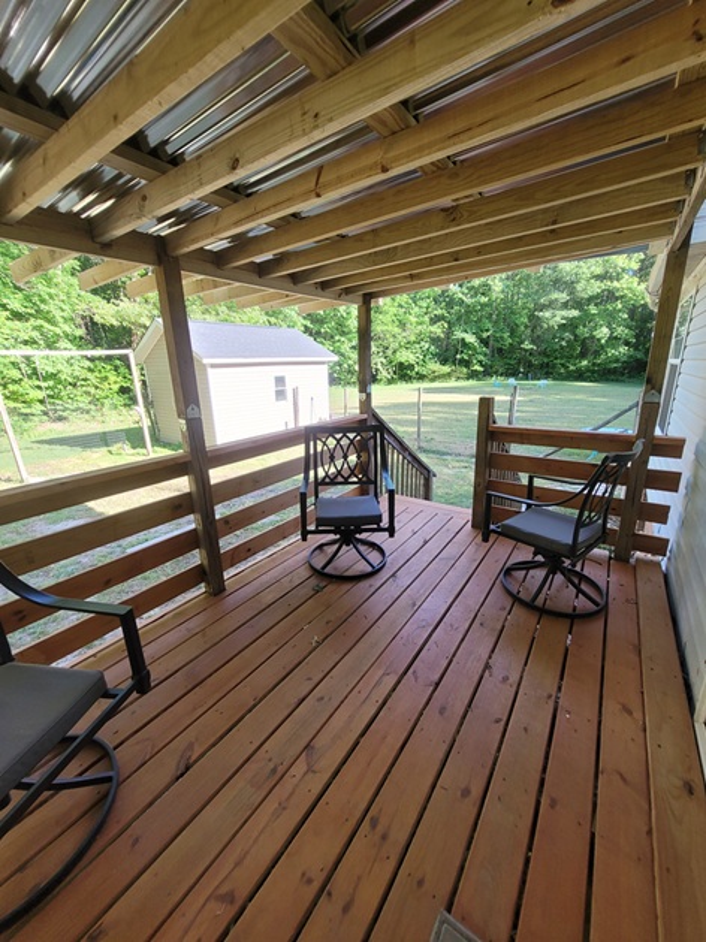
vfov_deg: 106.2
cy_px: 471
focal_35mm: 13
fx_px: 354
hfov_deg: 89.9
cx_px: 353
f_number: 2.2
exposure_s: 1/120
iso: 50
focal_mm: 1.74
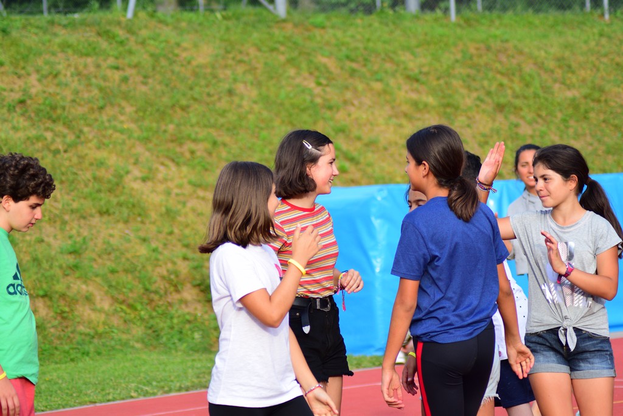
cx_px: 312
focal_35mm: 165
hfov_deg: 12.5
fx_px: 2856
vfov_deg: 8.3
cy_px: 208
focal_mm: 110
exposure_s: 1/640
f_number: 4
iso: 400
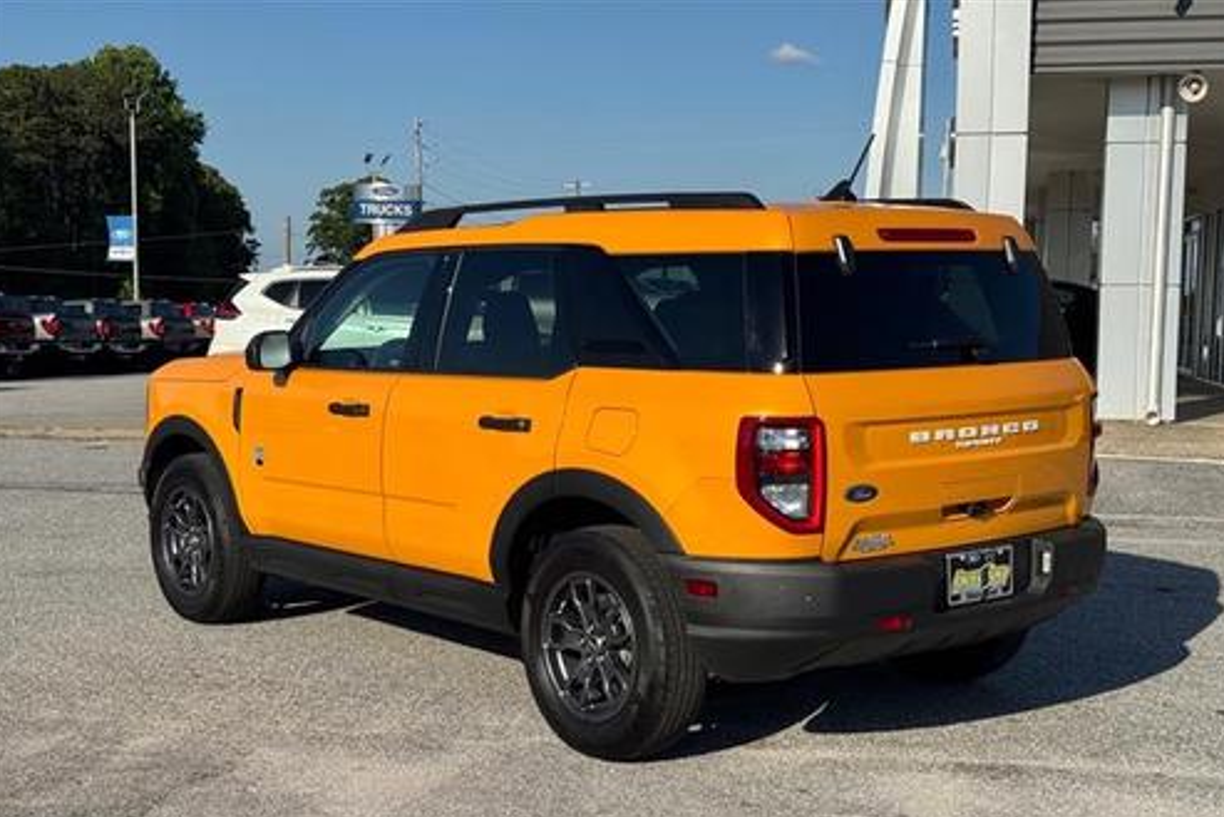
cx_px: 611
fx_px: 1734
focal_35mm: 51
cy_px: 467
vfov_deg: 26.5
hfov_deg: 38.9
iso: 64
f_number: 1.78
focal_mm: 6.76
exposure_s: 1/6410
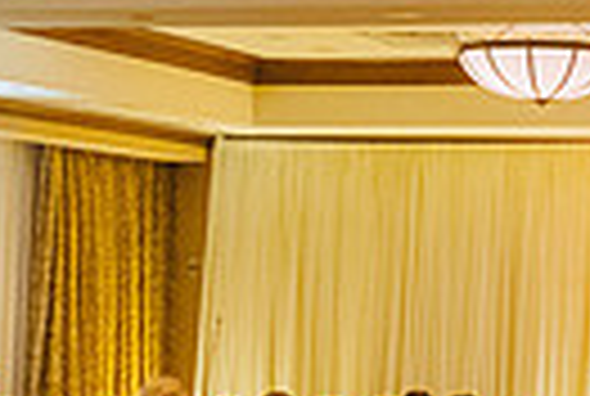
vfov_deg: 7.8
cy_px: 182
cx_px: 595
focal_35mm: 177
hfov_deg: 11.5
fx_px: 2907
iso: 5000
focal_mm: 40
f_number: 2.8
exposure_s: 1/320
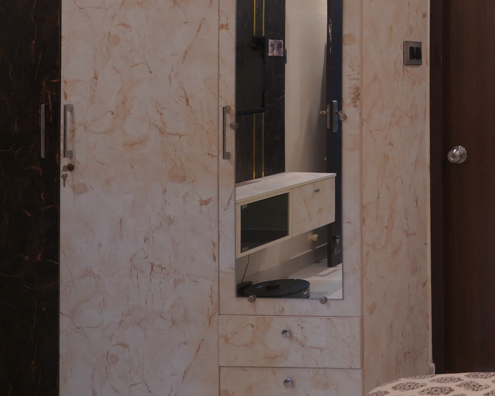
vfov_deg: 29.9
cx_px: 747
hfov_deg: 26.8
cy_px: 64
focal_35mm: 49
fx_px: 718
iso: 1600
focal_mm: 17
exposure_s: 1/100
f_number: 2.8
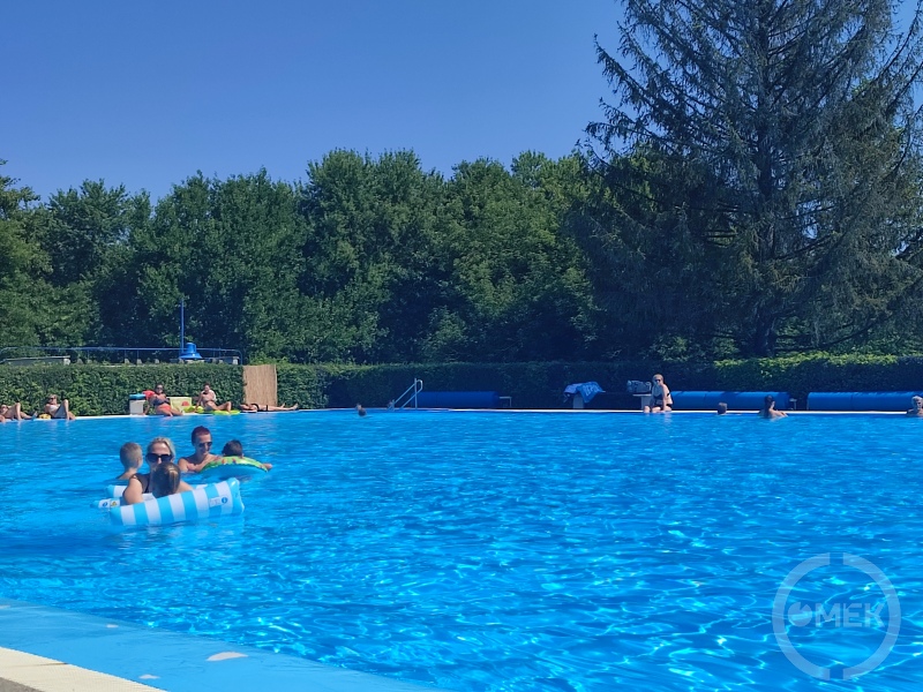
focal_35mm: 25
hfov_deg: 69.4
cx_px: 462
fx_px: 667
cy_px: 346
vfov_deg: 54.9
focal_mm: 6.04
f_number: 1.9
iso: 50
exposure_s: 1/1141
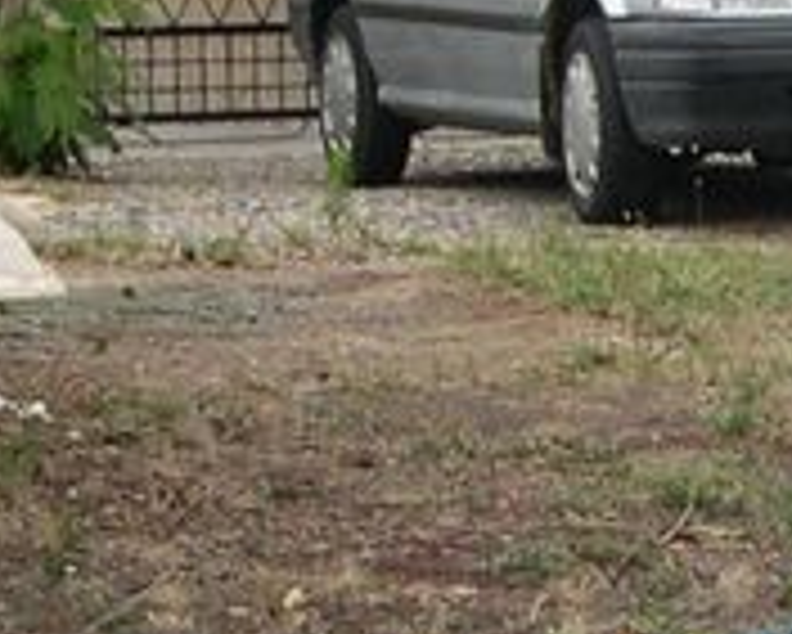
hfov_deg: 9.0
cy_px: 301
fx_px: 4949
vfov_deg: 7.3
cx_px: 994
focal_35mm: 211
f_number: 2.8
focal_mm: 8
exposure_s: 1/439
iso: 100
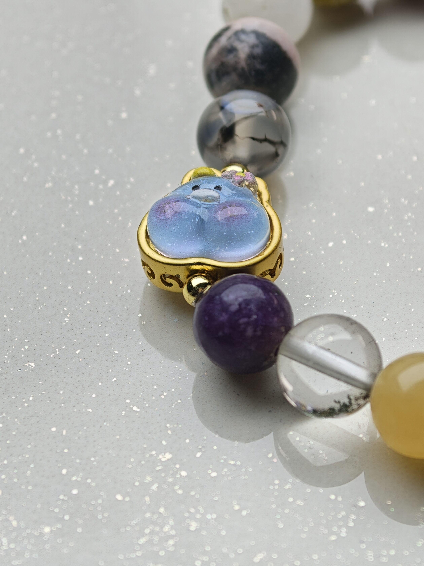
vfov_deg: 12.0
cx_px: 212
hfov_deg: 9.0
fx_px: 2695
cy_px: 283
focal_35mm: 165
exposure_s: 1/351
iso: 80
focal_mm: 16.53
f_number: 2.1
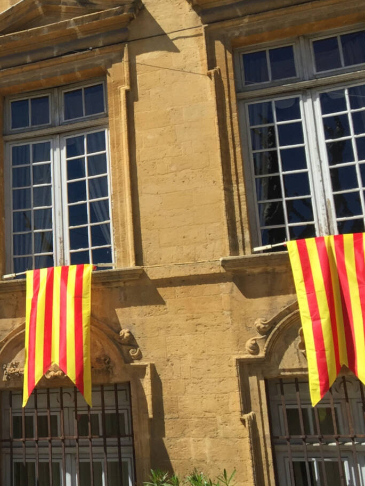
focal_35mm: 61
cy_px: 237
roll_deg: -2.6
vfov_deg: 31.7
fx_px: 857
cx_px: -110
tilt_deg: +21.6
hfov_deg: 21.7
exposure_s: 1/1522
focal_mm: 4.15
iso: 32
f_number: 2.2
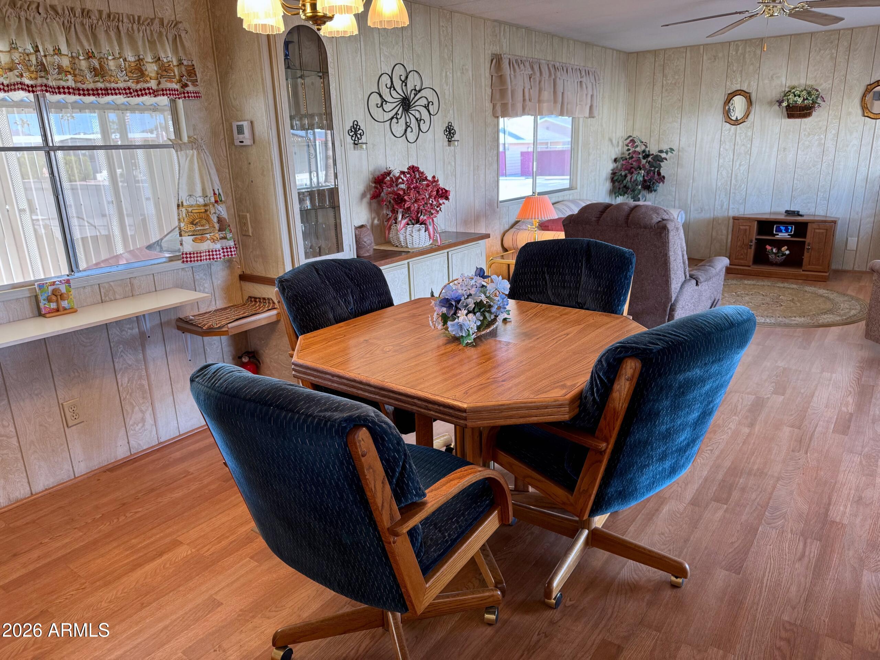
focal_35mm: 24
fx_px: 610
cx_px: 440
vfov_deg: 56.8
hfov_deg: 71.6
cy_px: 330
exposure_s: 1/120
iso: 160
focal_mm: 6.76
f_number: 1.78
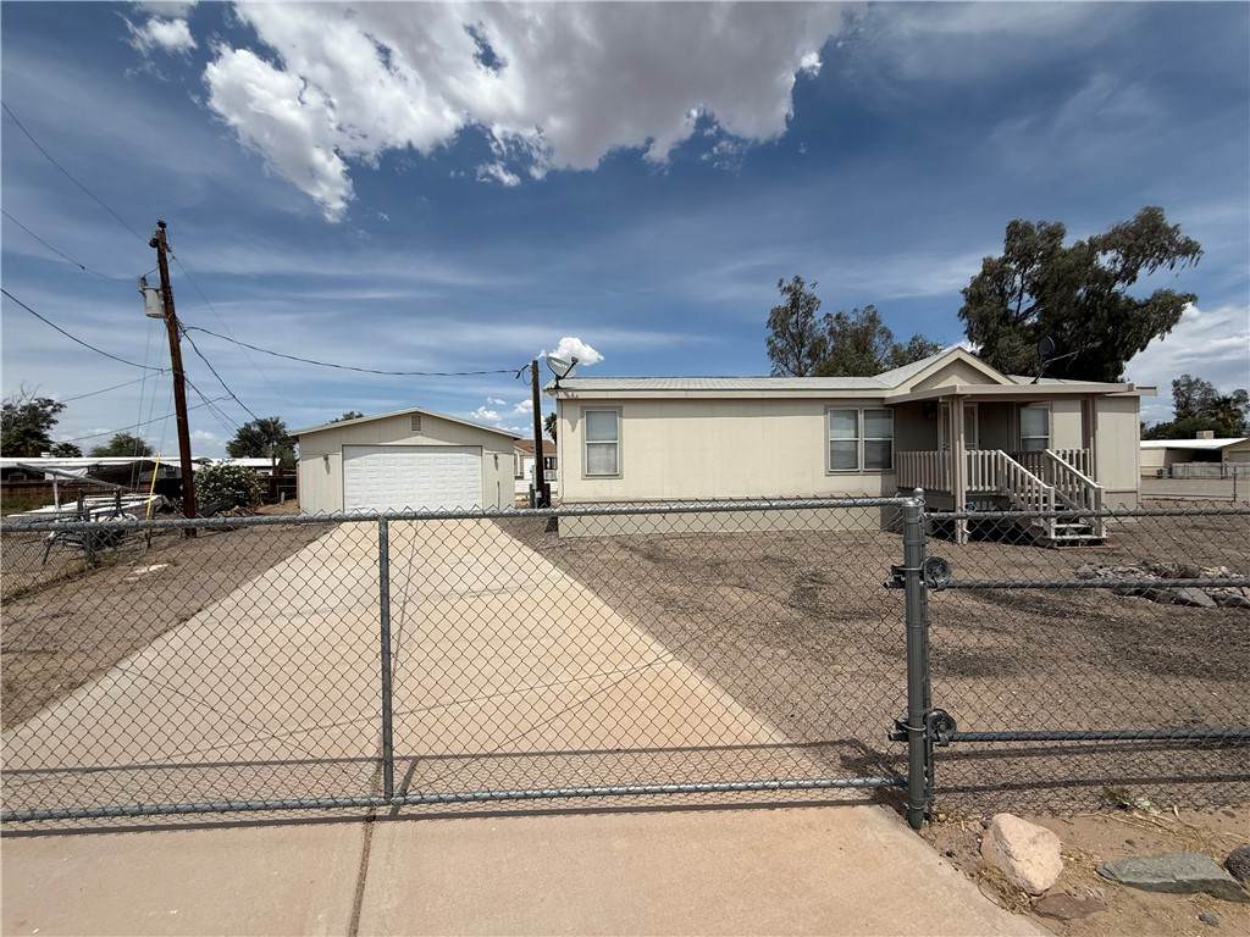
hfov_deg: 102.1
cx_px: 625
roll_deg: +0.8
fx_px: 506
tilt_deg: +0.4
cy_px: 468
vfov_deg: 85.7
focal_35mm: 14
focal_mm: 2.22
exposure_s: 1/6173
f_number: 2.2
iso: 64
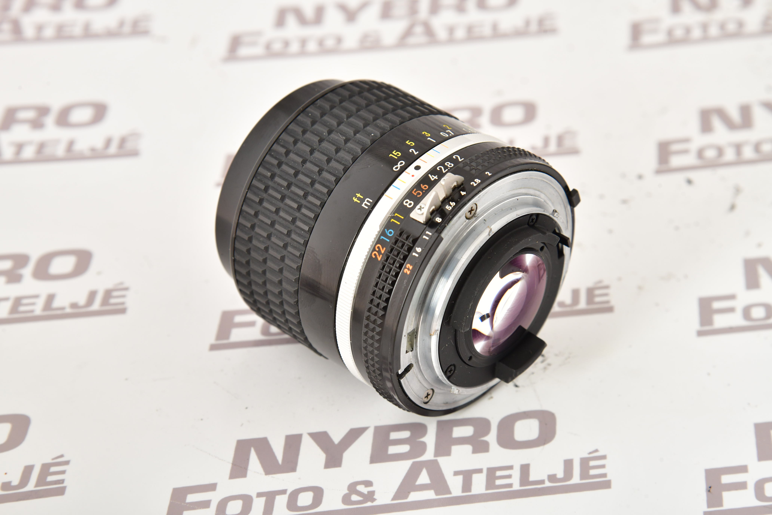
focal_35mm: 120
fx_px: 2573
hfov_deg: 17.1
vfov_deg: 11.4
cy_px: 258
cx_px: 386
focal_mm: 120
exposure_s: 1/200
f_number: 11
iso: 1000
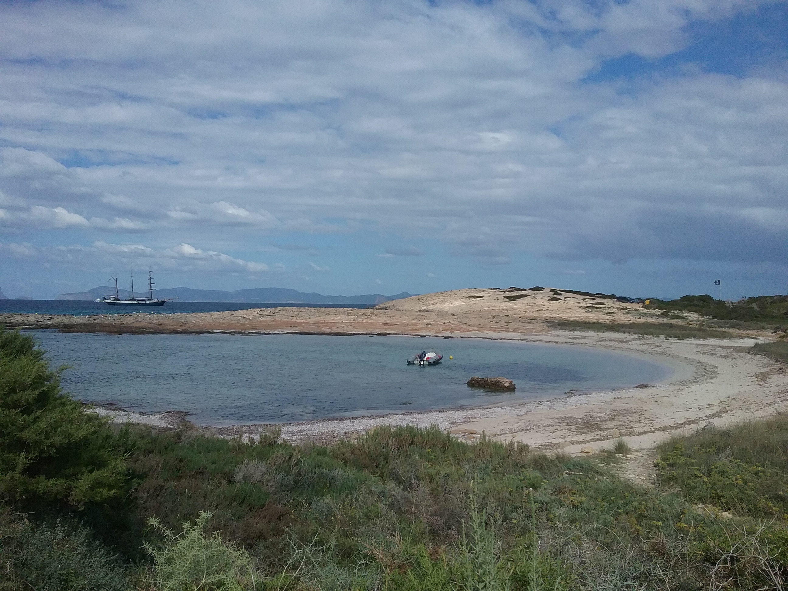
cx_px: 394
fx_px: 706
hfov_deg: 58.4
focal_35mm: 31
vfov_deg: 45.4
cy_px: 296
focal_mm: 3.3
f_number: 2.2
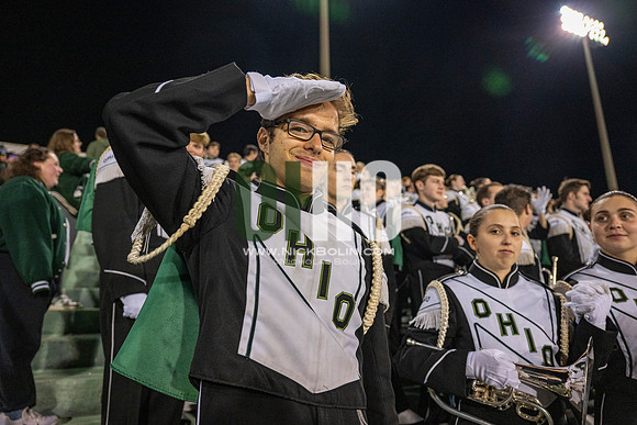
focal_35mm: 24
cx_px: 318
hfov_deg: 73.7
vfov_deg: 53.2
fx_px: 425
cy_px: 212
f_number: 3.2
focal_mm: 24
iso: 2000
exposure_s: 1/500
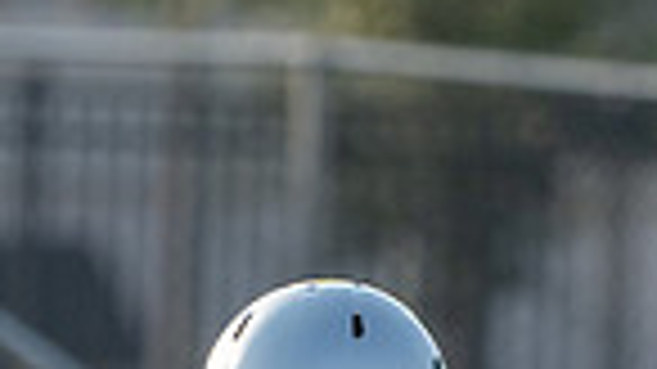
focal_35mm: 2087
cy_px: 972
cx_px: 426
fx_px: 36344
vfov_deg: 0.6
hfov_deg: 1.0
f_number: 5.6
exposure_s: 1/1250
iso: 640
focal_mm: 333
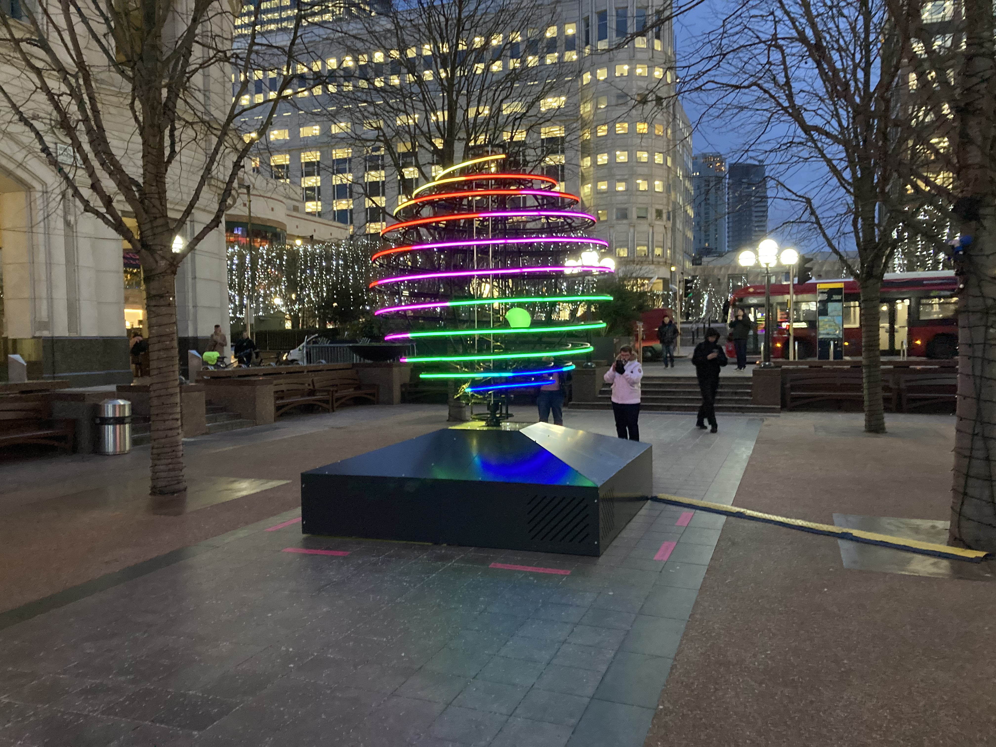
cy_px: 374
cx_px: 498
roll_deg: +1.0
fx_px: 806
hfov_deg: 63.4
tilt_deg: -3.0
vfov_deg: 49.7
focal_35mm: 28
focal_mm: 3.99
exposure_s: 1/25
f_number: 1.8
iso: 500
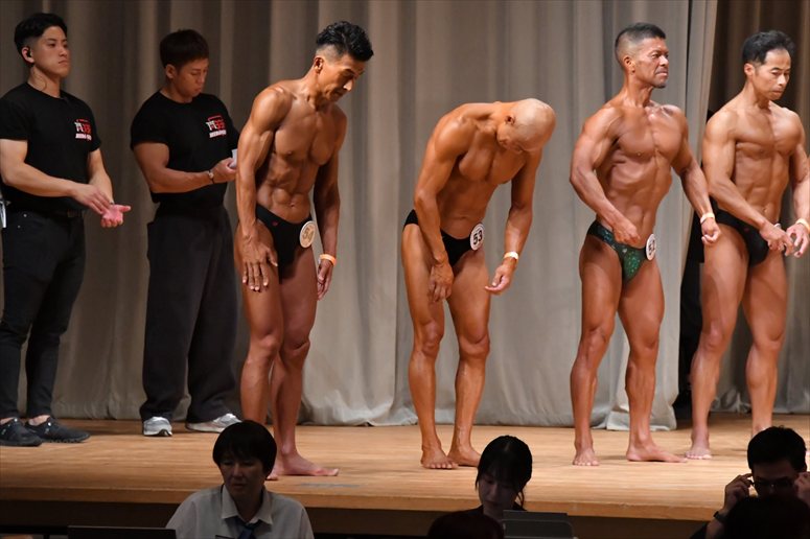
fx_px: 6072
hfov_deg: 7.6
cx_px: 405
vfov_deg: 5.1
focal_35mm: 270
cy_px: 270
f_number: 5.6
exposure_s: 1/400
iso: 7200
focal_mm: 180
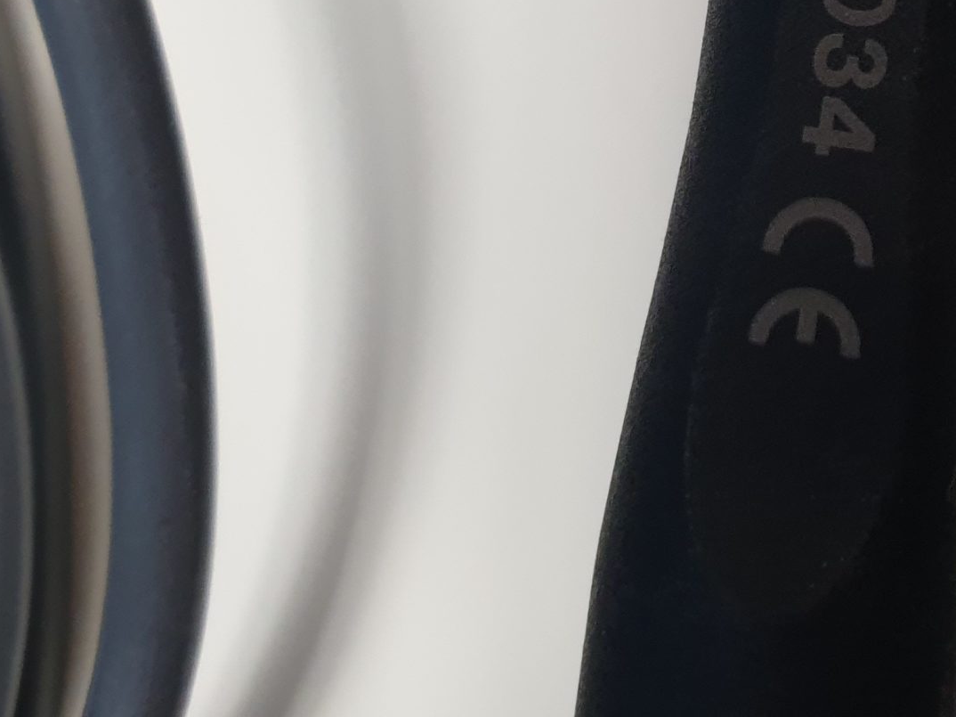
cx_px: 863
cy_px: 19
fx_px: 1712
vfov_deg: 22.8
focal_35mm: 62
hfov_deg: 29.9
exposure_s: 1/50
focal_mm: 4.3
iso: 200
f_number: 2.4
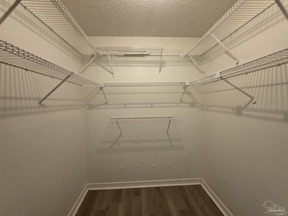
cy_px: 108
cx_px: 144
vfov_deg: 89.9
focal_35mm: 13
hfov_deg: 106.2
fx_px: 108
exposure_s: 1/120
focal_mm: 2.2
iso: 250
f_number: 1.9
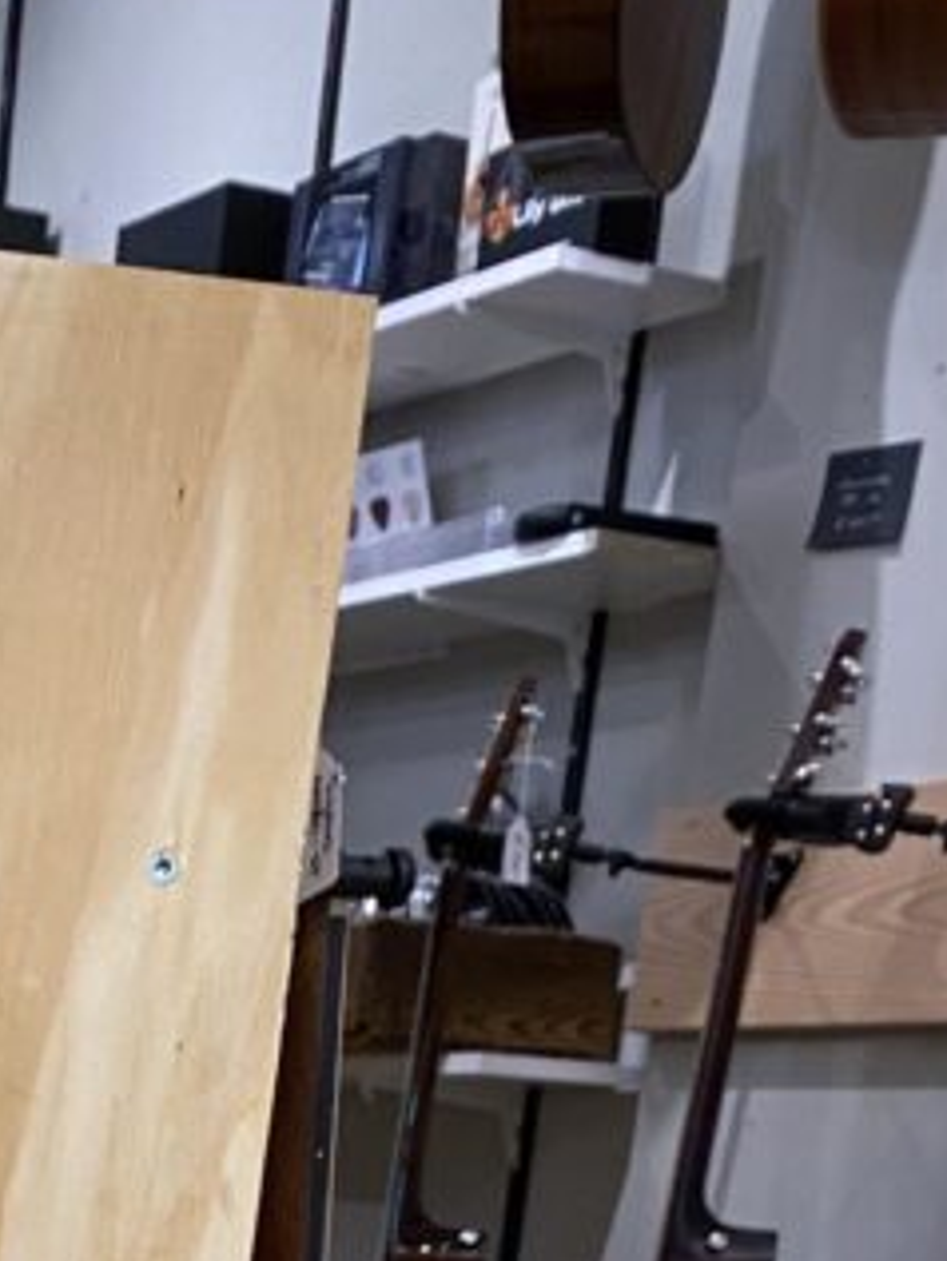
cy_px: 1985
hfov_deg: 15.9
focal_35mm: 84
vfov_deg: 19.7
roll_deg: -3.6
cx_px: -537
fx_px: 3062
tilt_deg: -13.7
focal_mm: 4.25
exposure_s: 1/50
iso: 125
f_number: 1.8
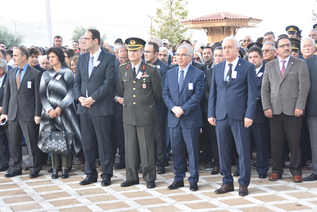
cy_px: 106
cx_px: 158
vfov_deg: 18.2
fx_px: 660
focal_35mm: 75
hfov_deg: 27.0
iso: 800
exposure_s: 1/200
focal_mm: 50
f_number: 7.1
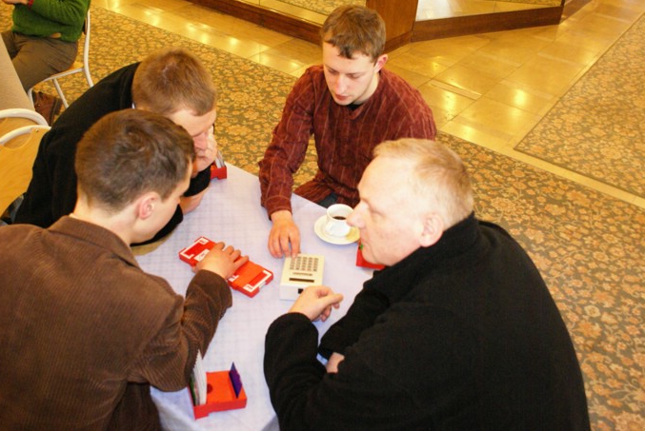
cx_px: 323
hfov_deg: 60.2
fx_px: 556
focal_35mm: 31
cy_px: 209
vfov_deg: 42.4
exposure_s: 1/25
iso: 1600
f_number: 4
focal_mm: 20
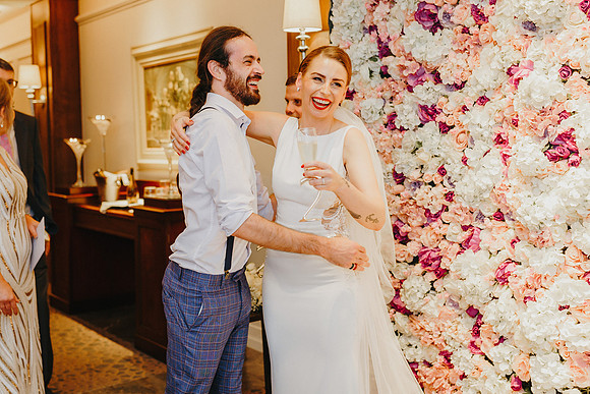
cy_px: 180
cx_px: 295
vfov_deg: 30.7
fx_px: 717
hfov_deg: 44.7
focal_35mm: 44
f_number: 2.2
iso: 640
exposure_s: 1/200
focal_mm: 35
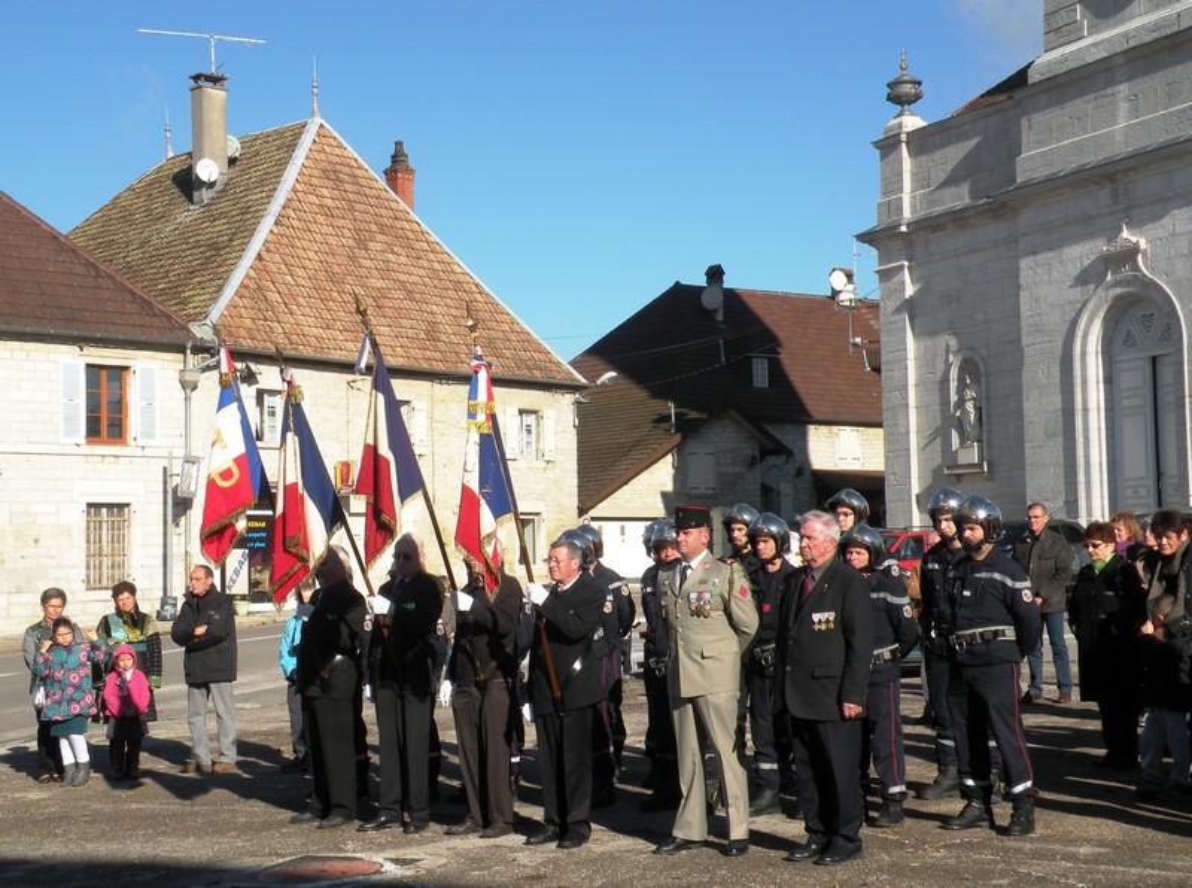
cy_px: 444
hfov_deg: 34.4
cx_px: 596
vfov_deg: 26.0
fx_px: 1924
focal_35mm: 56
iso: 64
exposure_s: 1/310
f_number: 7.1
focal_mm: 9.8
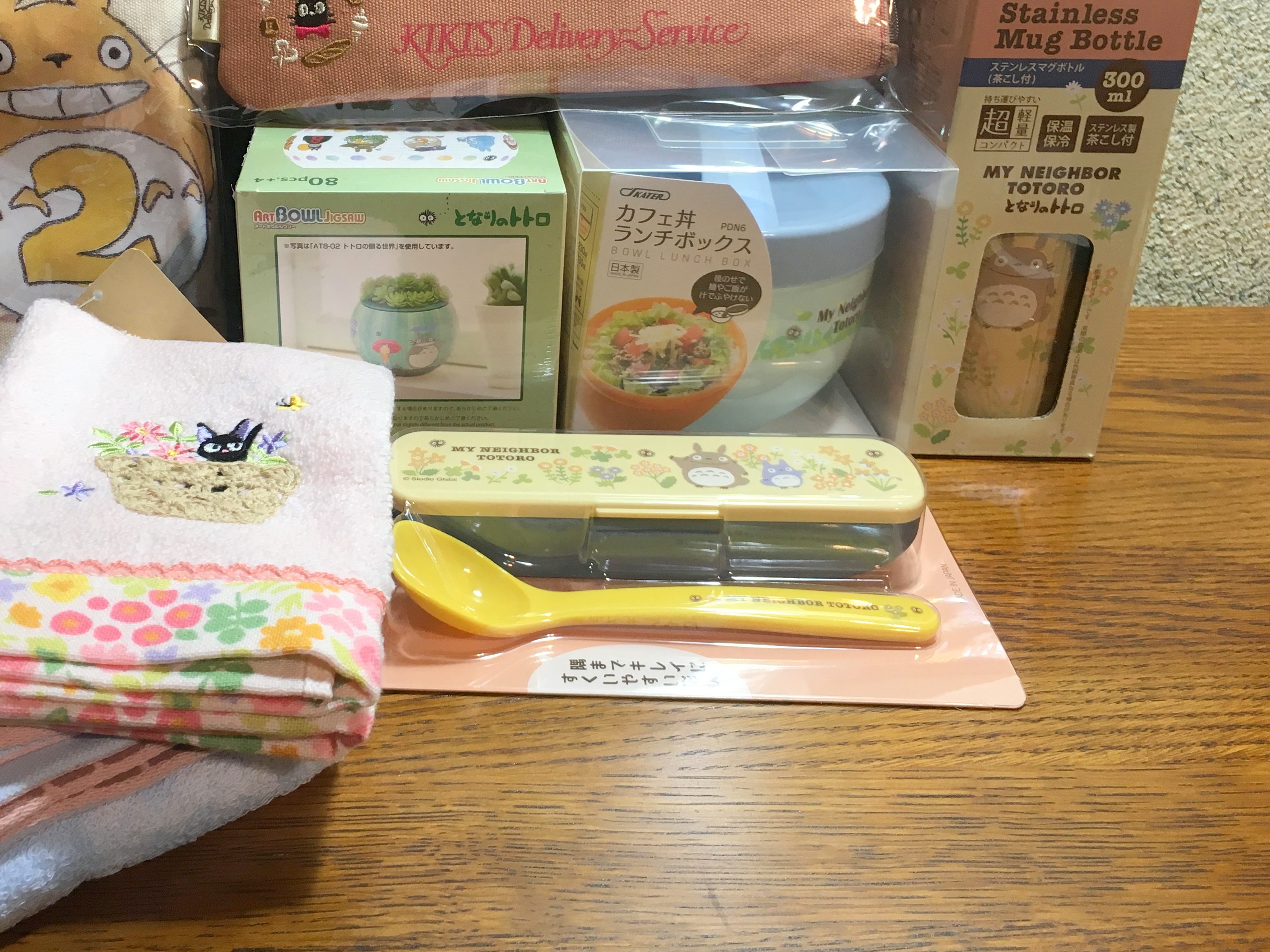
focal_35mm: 38
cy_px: 344
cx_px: 458
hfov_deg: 48.4
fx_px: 1394
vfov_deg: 37.4
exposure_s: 1/30
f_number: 2.2
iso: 50
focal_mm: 4.15
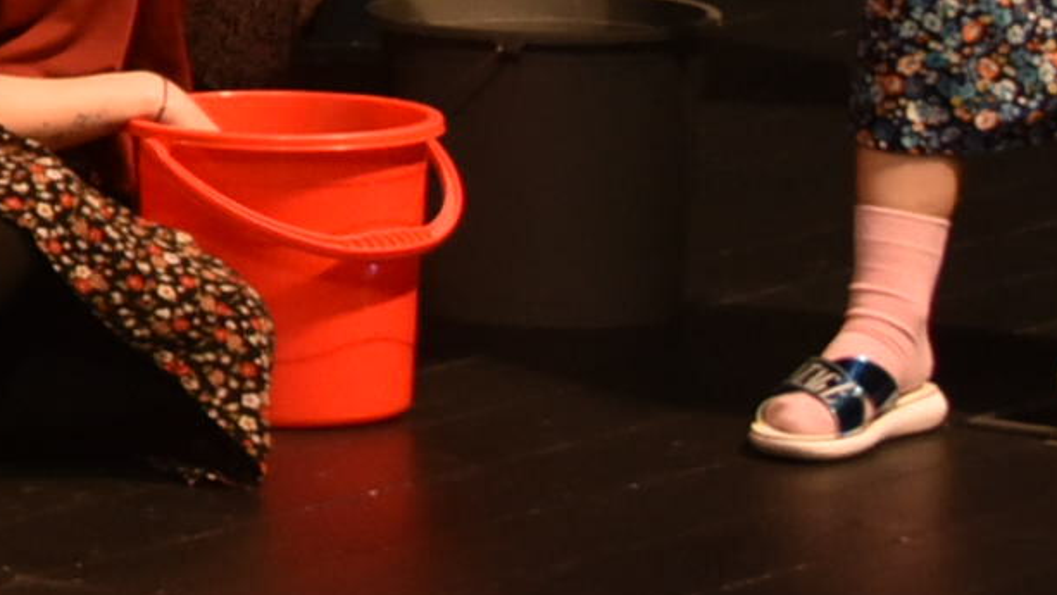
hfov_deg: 6.7
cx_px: -1598
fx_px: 8465
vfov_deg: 3.9
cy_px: -1319
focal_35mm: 302
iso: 1800
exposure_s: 1/60
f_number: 7.1
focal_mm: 48
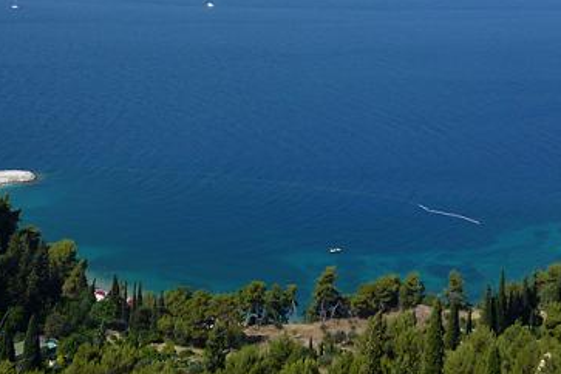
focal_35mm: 61
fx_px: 951
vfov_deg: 20.9
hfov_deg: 32.8
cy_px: -60
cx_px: 246
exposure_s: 1/125
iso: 100
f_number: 9
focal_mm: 5
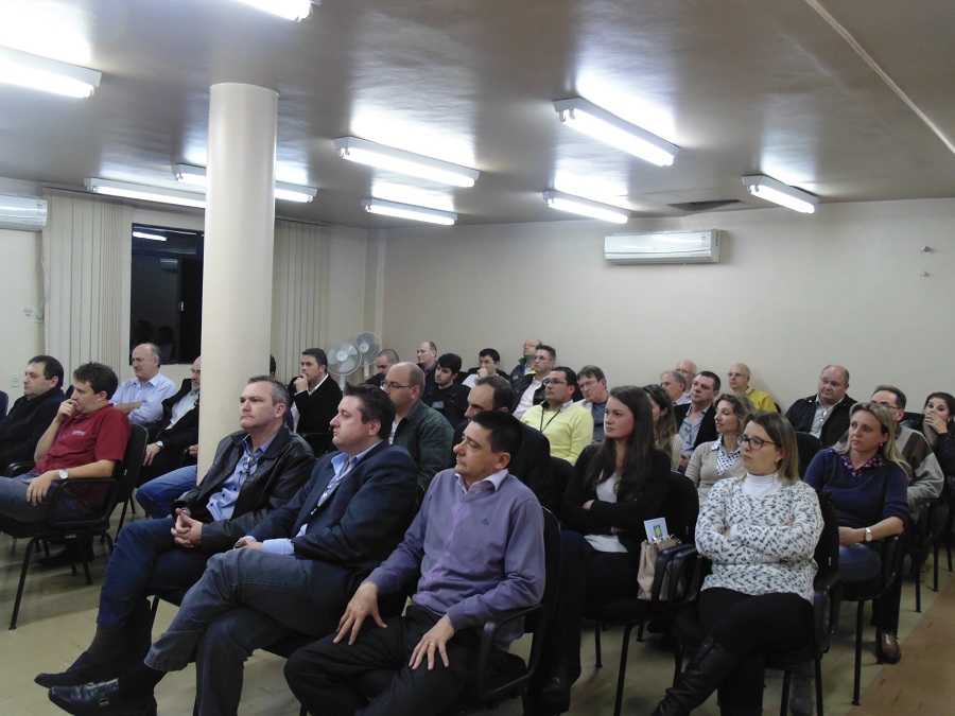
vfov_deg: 48.2
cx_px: 478
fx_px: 800
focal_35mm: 29
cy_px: 358
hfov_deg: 61.7
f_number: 3.2
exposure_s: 1/30
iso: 320
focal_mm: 5.2
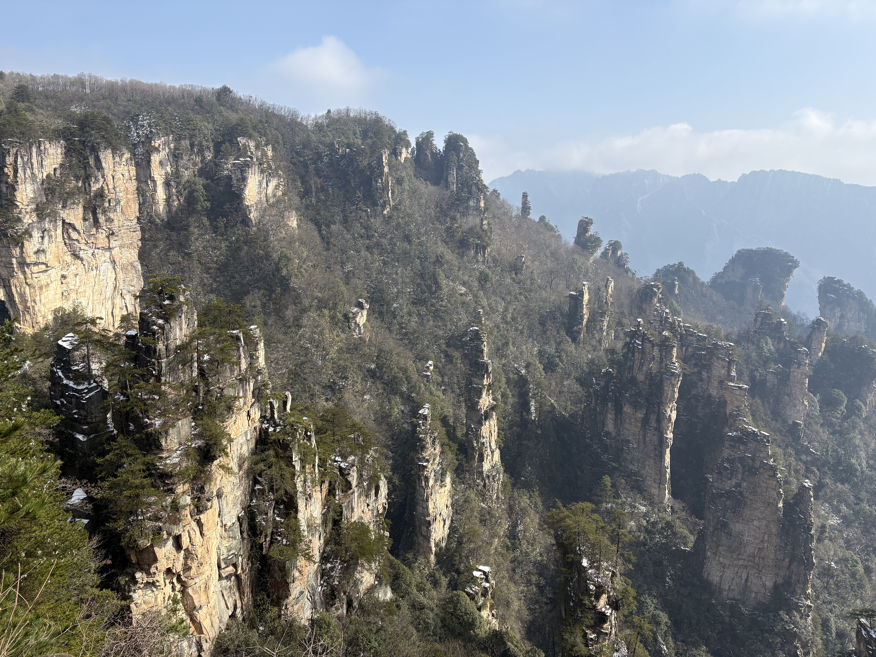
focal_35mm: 26
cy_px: 328
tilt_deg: -10.8
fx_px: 658
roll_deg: +0.7
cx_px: 438
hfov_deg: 67.3
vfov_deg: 53.1
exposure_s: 1/2141
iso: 50
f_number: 1.6
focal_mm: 5.96
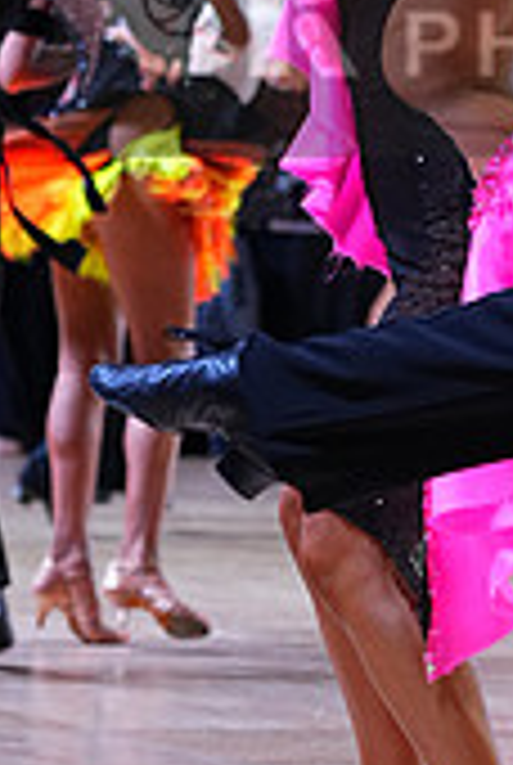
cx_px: 677
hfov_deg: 4.1
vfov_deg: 6.1
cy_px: 9
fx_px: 7174
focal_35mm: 337
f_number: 4
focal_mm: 99
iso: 1250
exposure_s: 1/400
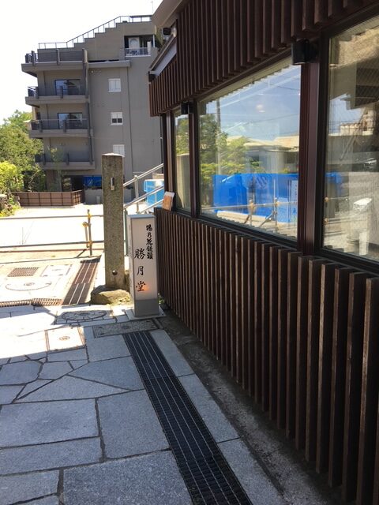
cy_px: 252
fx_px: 423
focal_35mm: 29
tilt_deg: -8.6
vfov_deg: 61.7
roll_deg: +1.3
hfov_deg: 48.2
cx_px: 190
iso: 25
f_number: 2.2
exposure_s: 1/343
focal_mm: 4.15
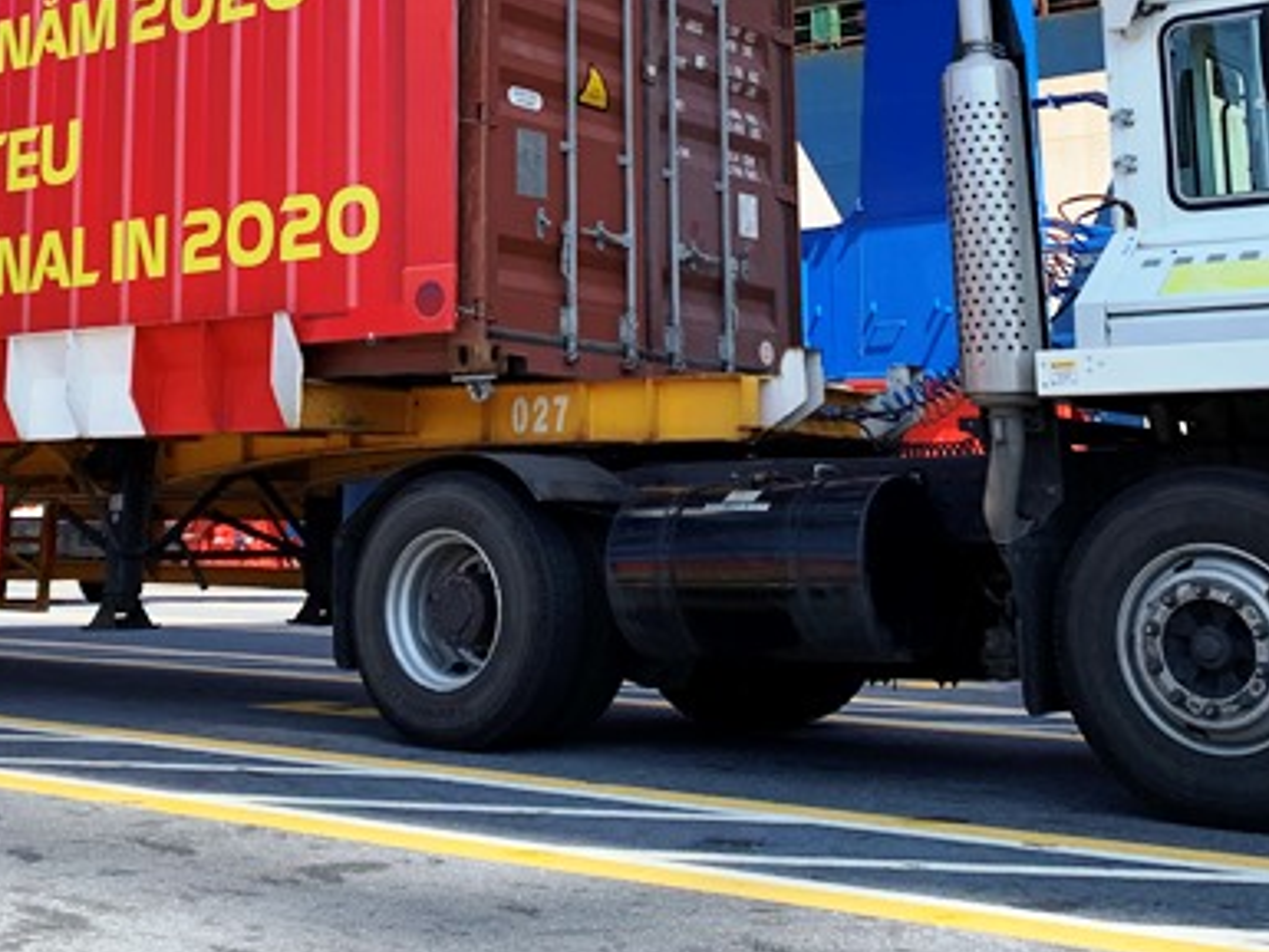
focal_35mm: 54
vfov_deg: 25.8
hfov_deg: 35.3
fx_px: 1980
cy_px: 23
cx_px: 458
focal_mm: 4.25
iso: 25
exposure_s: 1/783
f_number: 1.8
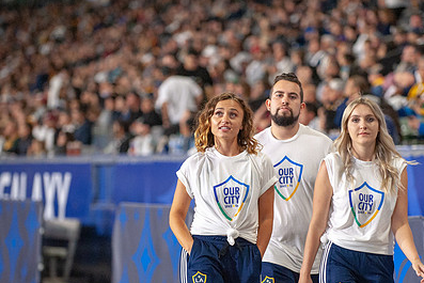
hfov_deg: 9.4
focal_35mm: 219
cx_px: 267
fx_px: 2580
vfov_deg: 6.3
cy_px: 187
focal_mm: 150
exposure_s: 1/800
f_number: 2.8
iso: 3200
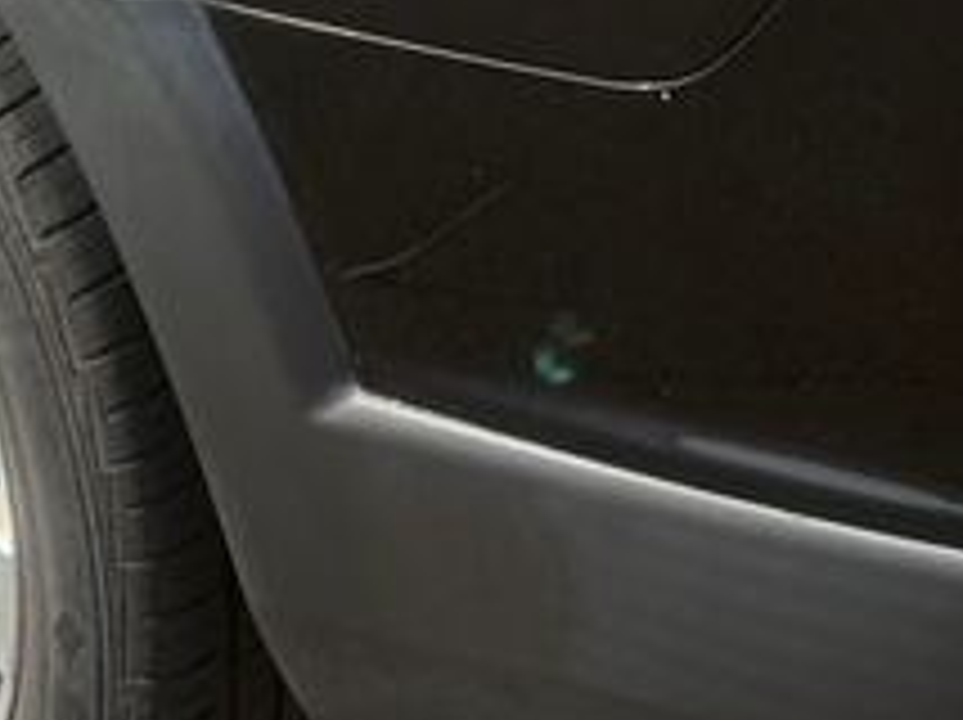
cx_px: 540
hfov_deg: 17.1
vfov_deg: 11.8
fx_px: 3196
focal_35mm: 115
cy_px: -612
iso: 80
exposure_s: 1/2703
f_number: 1.78
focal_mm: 6.76
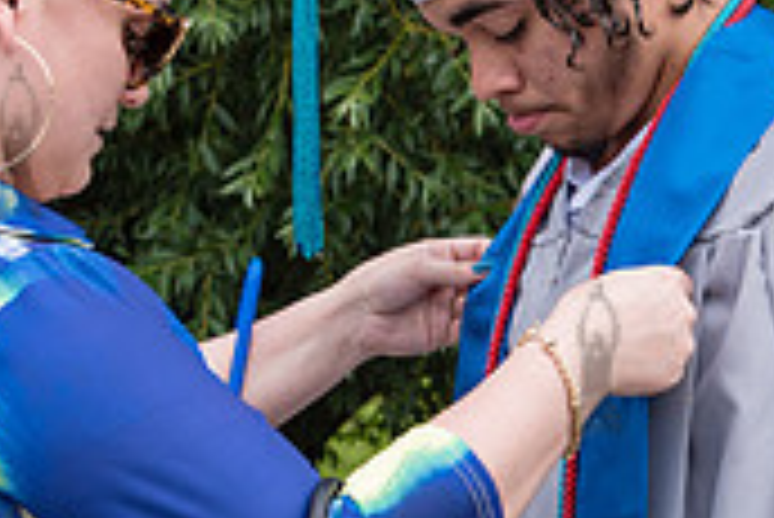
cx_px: 666
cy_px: 247
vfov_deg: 8.5
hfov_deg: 12.6
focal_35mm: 162
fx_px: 3486
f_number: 5.6
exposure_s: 1/500
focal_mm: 38
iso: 200
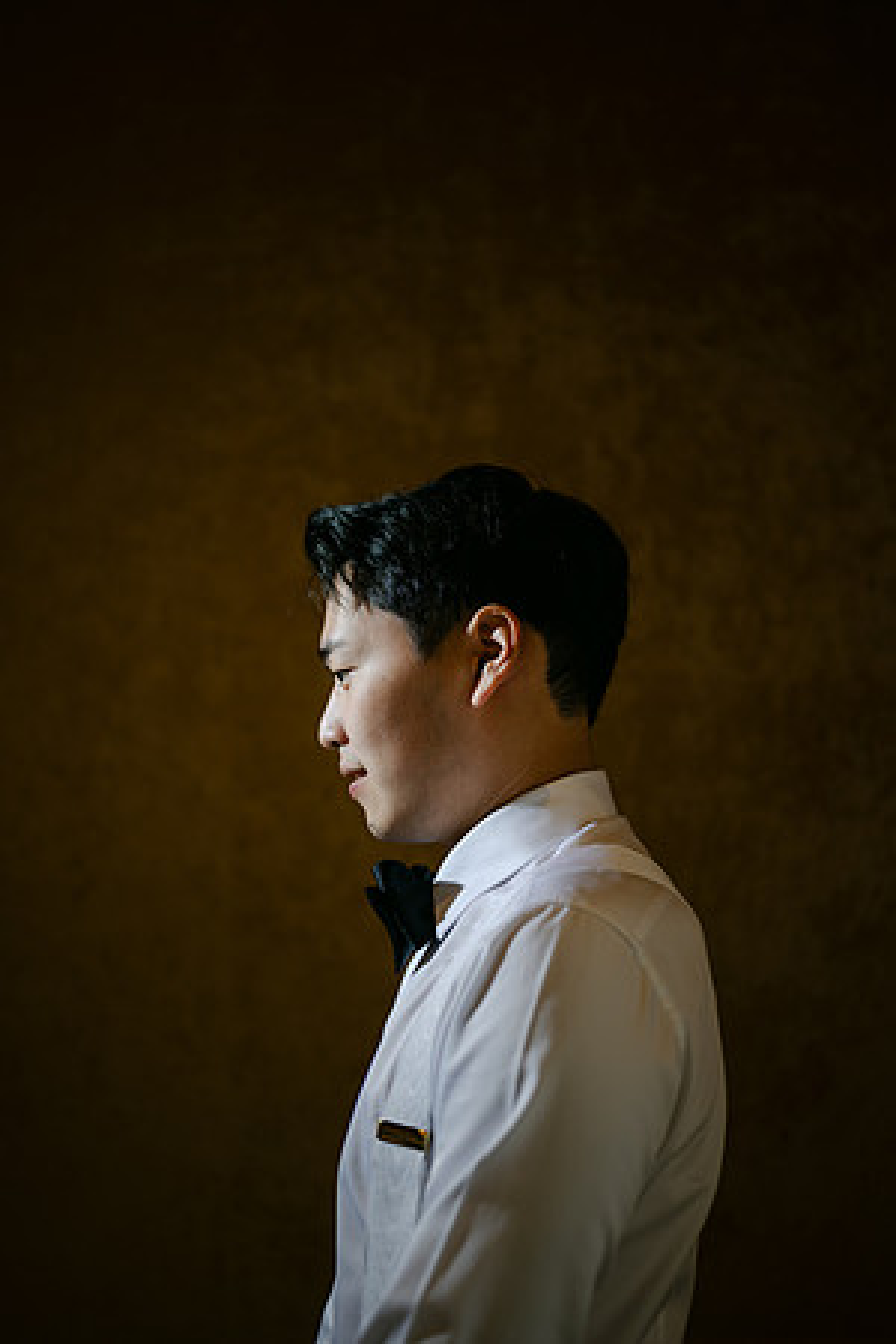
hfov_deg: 27.0
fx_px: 1867
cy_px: 672
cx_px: 448
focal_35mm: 50
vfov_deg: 39.6
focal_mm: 50
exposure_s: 1/100
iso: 64
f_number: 1.8
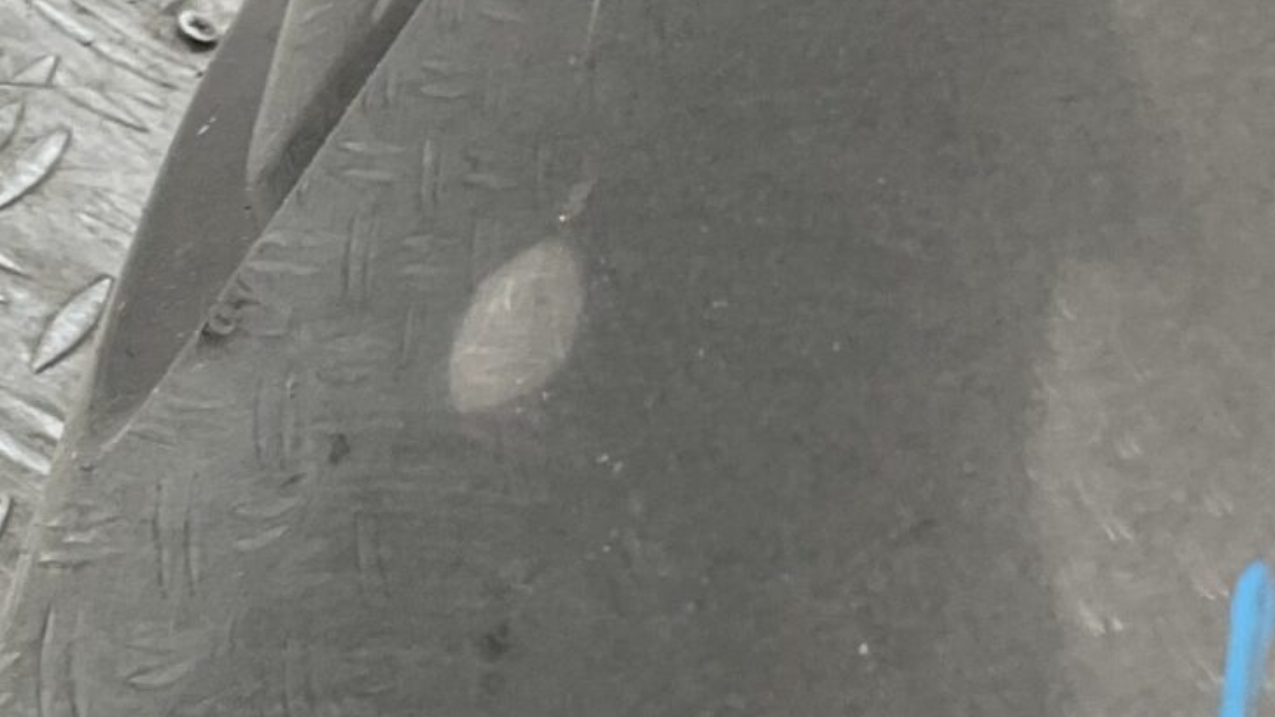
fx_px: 3753
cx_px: 1133
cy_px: 345
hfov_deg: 19.0
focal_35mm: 111
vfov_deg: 10.9
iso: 25
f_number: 1.8
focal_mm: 3
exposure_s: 1/120
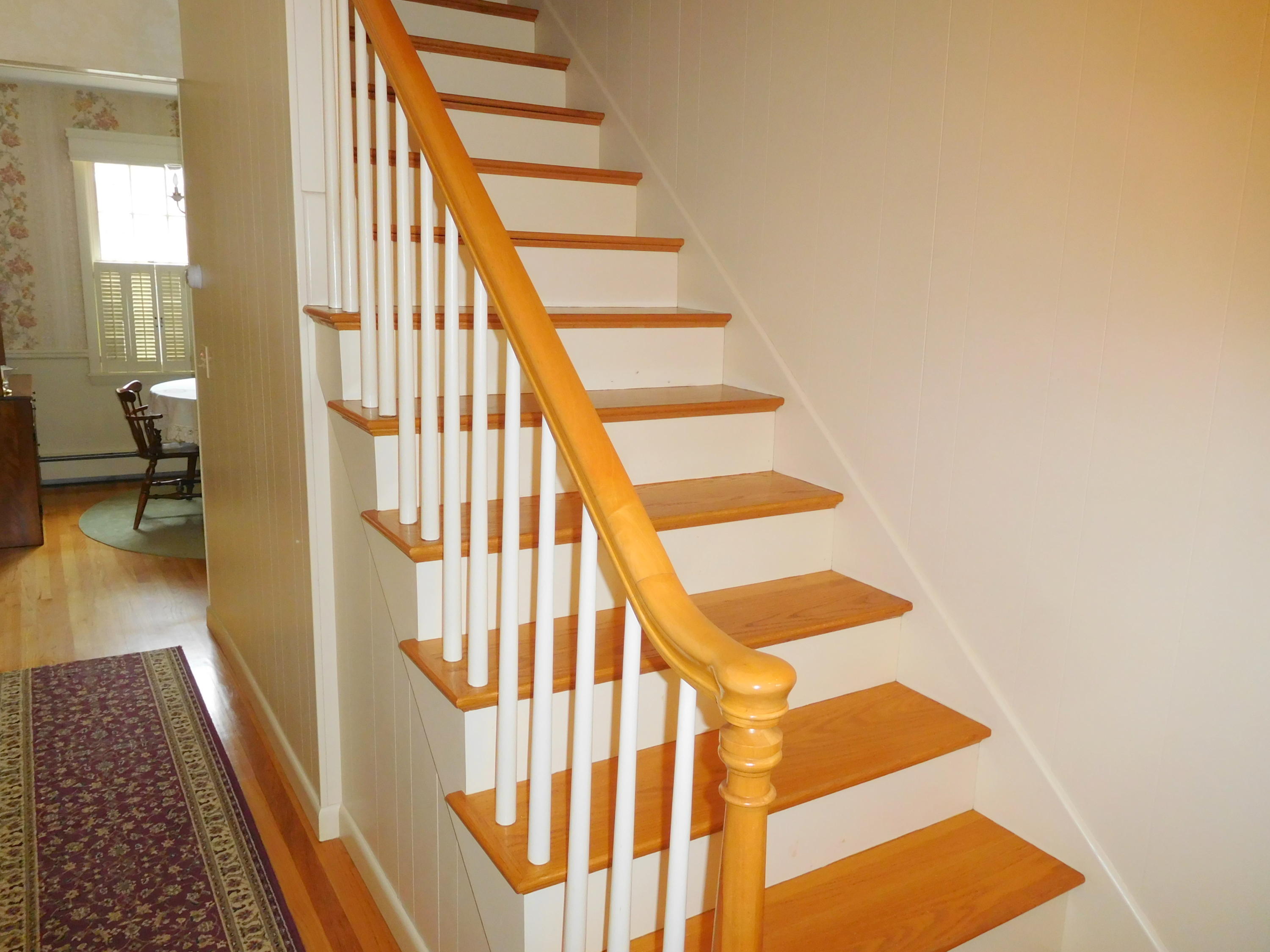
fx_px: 917
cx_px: 635
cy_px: 476
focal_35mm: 25
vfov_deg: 54.9
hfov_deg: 69.4
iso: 280
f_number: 3.4
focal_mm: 4.5
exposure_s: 1/30
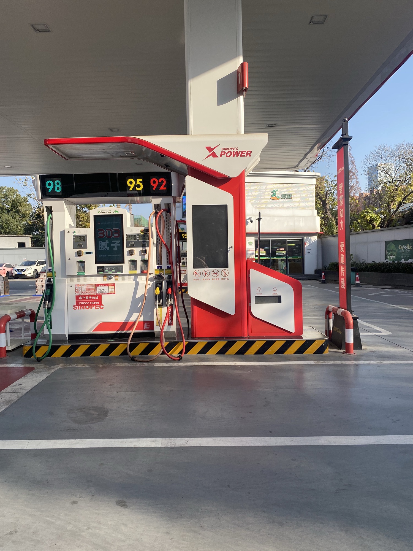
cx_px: 206
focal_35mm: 26
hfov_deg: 53.1
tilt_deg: -2.3
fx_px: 414
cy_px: 276
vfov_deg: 67.3
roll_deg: +1.2
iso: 32
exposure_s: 1/1429
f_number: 1.8
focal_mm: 4.25
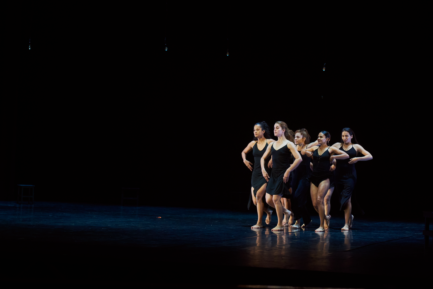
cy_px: 148
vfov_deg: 15.0
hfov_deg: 22.3
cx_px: 252
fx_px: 1095
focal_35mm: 91
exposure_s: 1/250
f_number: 2.8
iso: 1250
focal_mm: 70
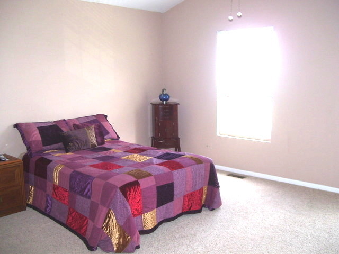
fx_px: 353
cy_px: 127
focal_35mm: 36
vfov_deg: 39.7
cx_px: 170
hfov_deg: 51.4
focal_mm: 6
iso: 80
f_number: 2.7
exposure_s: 1/60
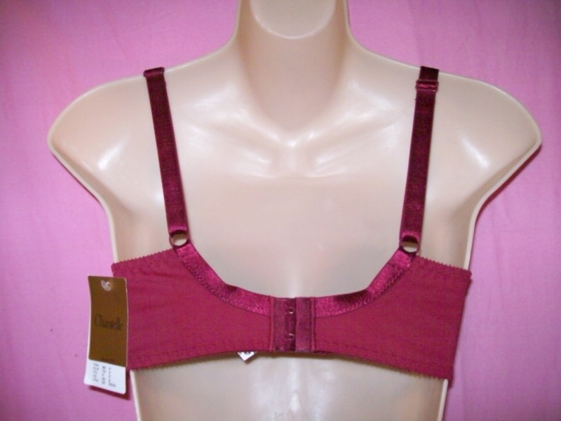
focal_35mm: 36
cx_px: 280
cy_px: 210
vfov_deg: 39.7
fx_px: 583
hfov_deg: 51.4
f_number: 2.7
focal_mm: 6
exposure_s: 1/64
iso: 160
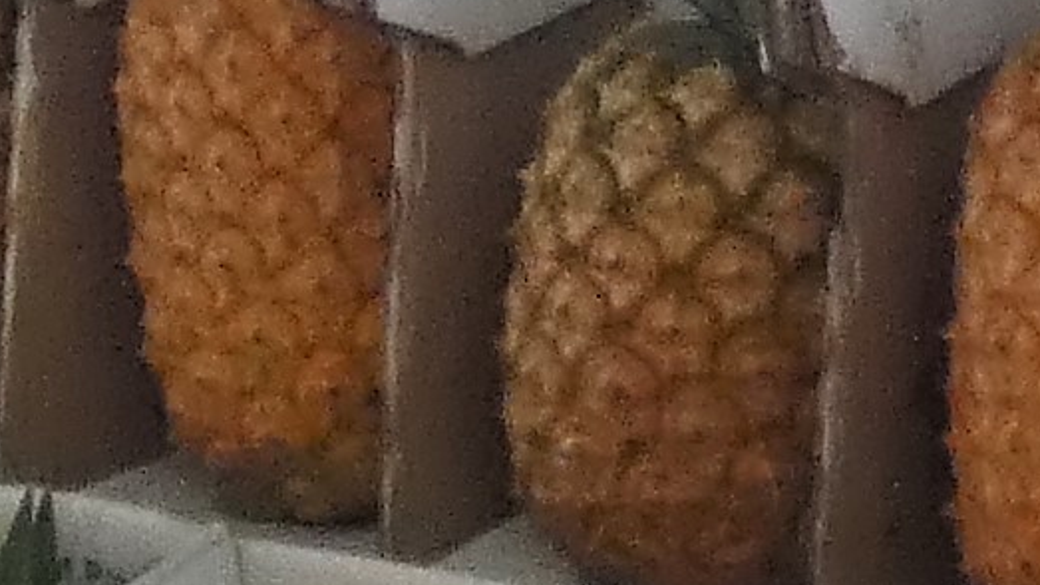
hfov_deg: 13.9
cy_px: -721
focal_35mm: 154
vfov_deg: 7.5
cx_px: 355
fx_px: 4246
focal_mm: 3.6
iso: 400
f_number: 2.8
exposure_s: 1/60
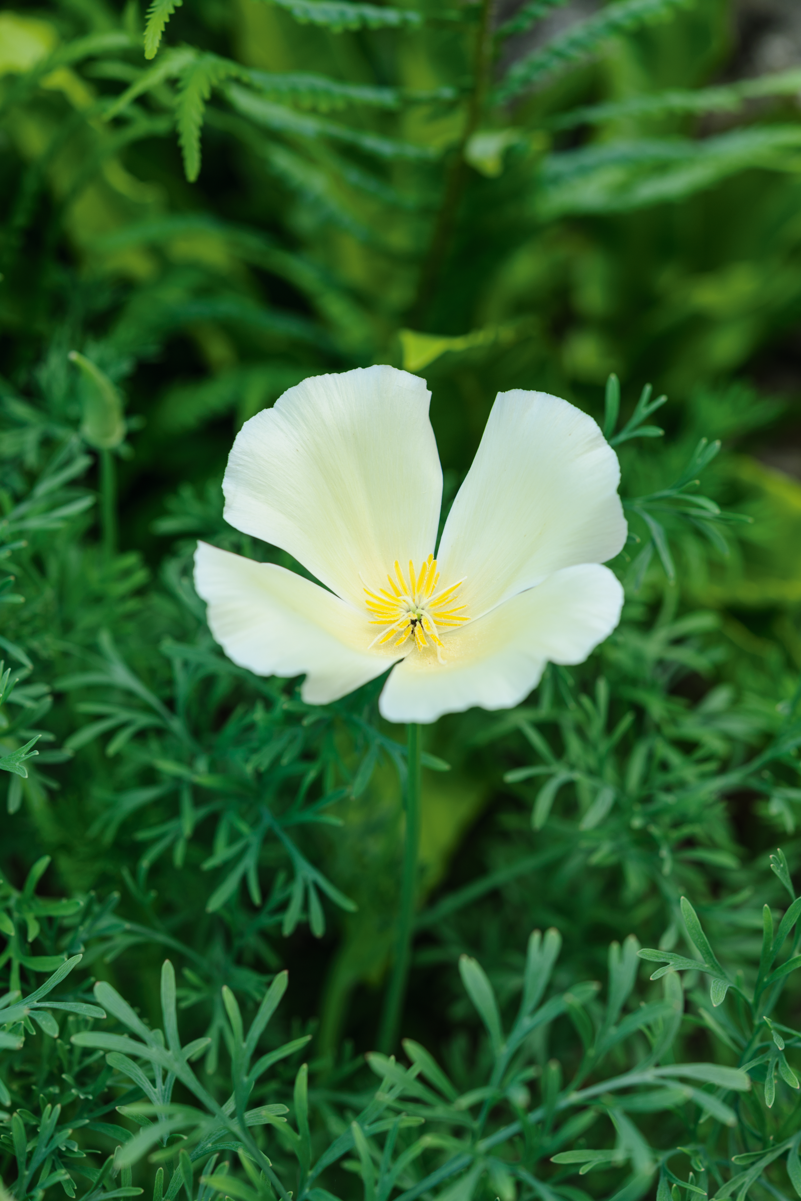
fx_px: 2002
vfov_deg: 33.4
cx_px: 400
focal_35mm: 60
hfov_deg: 22.6
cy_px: 600
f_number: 6.3
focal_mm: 60
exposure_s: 1/125
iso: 100
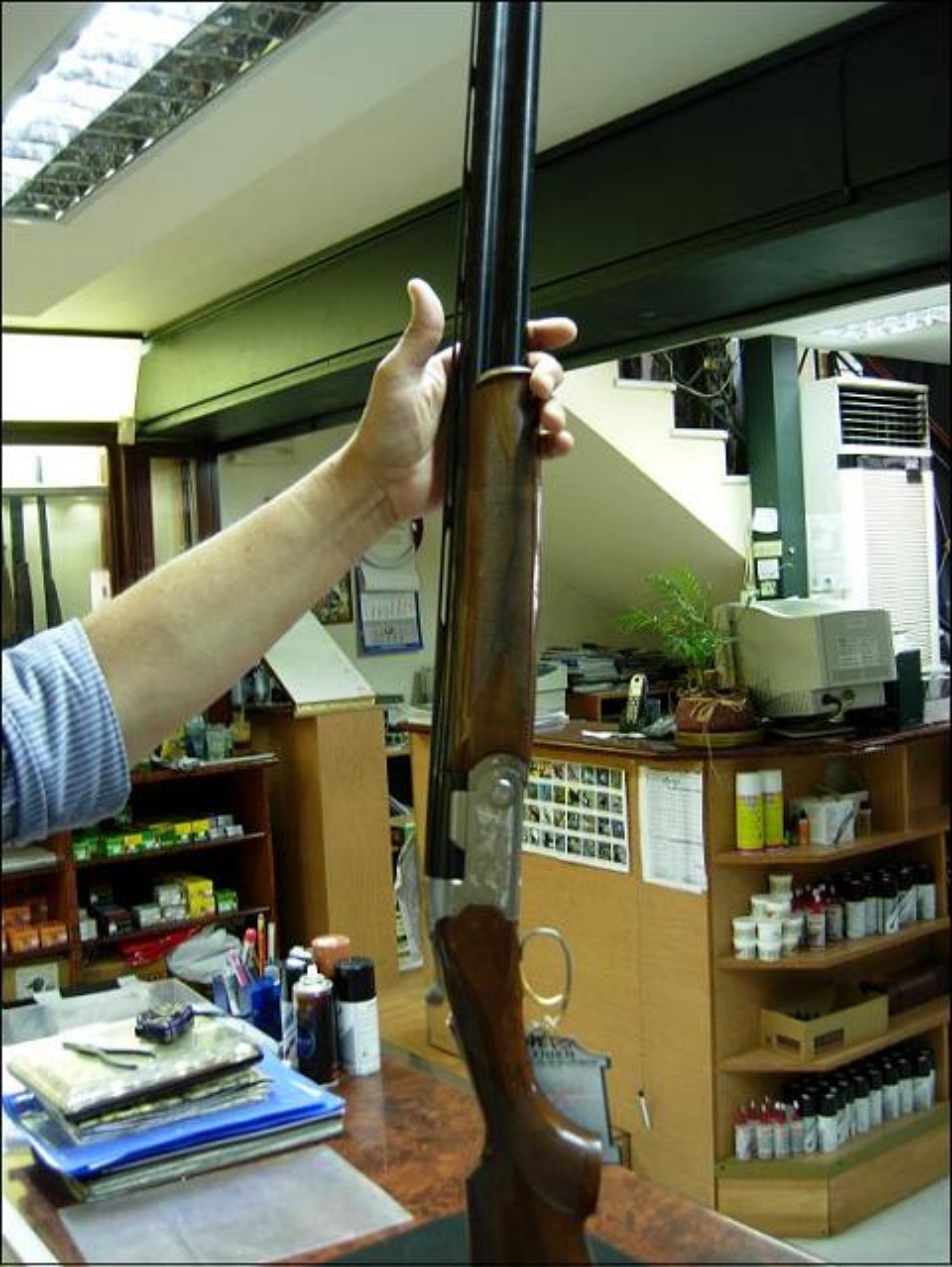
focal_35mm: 36
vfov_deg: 51.3
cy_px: 634
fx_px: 1319
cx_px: 476
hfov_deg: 39.7
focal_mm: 7.5
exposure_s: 1/4
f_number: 2.7
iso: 50
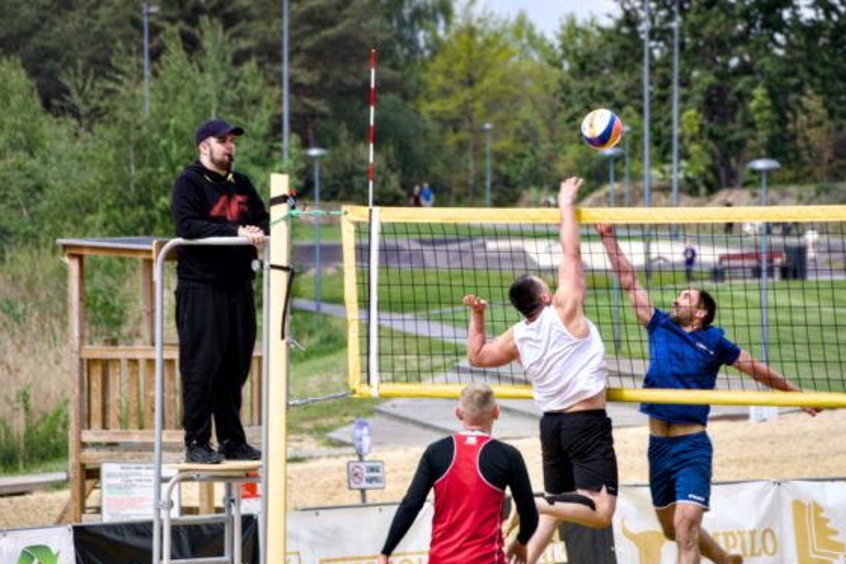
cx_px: 425
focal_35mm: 298
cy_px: 271
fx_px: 6990
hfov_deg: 6.9
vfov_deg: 4.6
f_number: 5.6
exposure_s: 1/200
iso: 100
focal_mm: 185
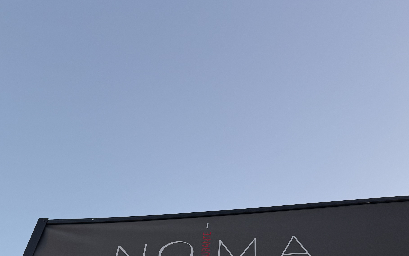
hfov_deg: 49.2
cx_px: 220
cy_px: 320
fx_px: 446
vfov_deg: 27.5
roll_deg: -3.0
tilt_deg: +40.1
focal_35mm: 40
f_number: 1.78
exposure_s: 1/100
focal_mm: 6.76
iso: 125
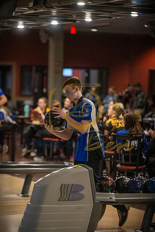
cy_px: 117
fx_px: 923
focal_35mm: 143
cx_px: 76
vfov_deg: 14.3
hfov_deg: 9.6
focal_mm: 140
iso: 4000
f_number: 2.8
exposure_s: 1/1000
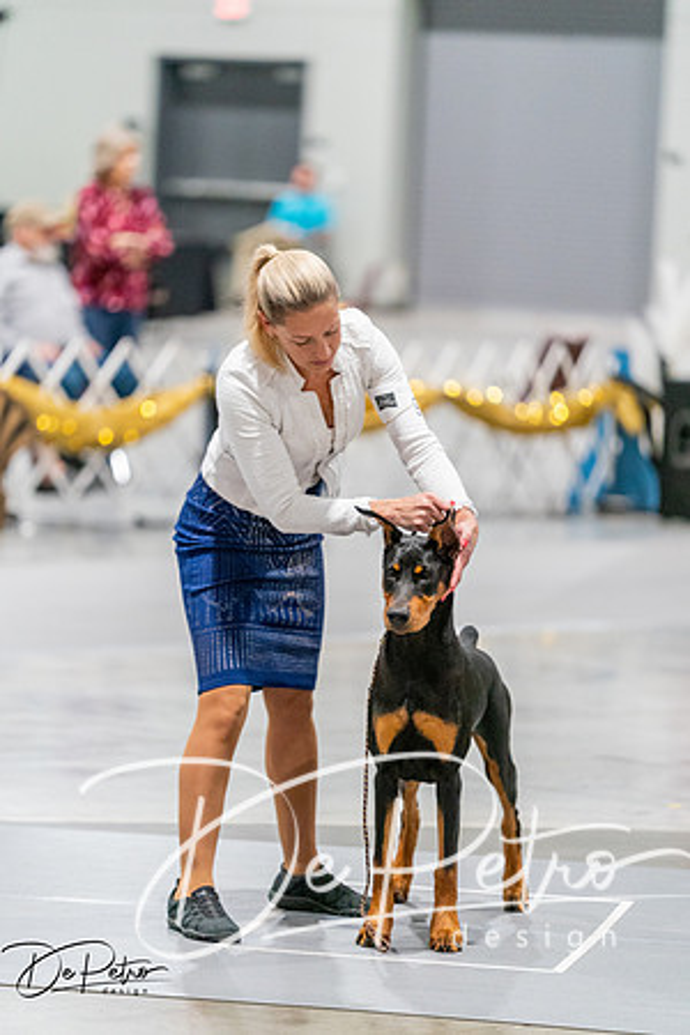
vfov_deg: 10.3
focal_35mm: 200
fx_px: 5750
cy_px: 518
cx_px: 345
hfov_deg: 6.9
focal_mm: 200
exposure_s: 1/250
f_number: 2.8
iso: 5000
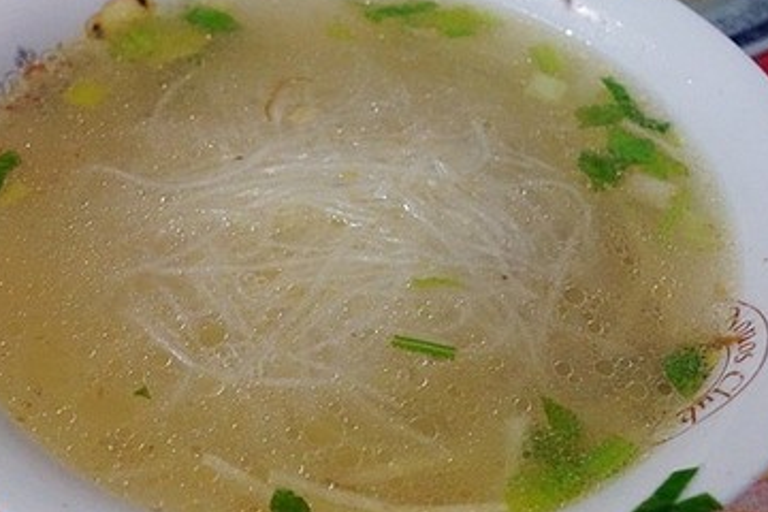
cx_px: 341
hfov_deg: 36.2
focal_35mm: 55
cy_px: 224
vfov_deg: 24.6
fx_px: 1173
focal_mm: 22
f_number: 5.6
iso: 3200
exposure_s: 1/60
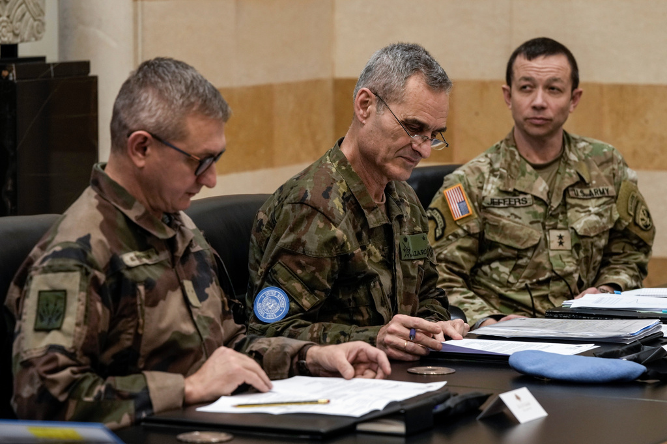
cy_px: 222
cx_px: 334
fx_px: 2500
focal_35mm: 135
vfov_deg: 10.2
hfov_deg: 15.2
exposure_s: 1/50
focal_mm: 135
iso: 1250
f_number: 5
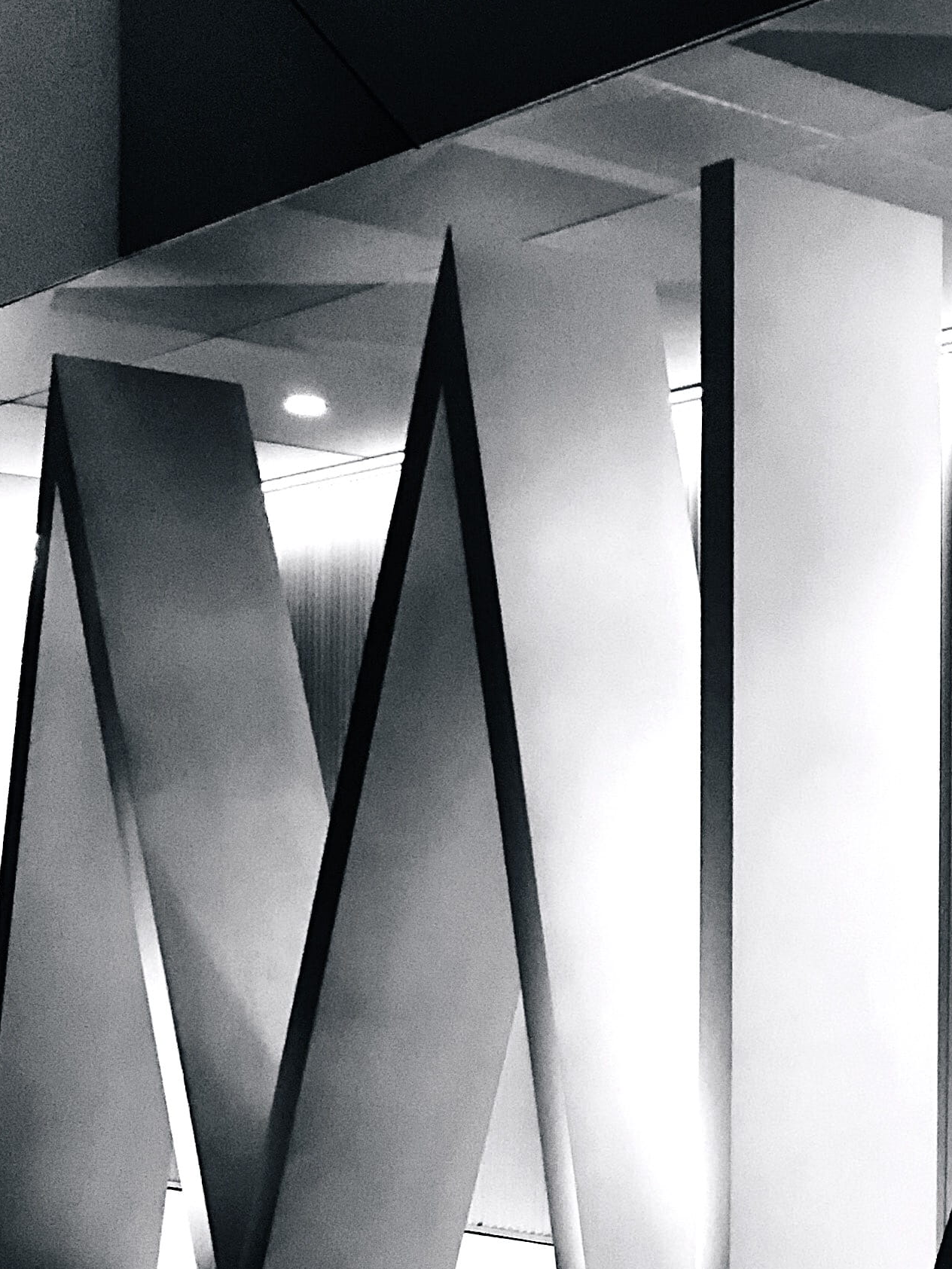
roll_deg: -0.1
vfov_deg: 28.6
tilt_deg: +0.3
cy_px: 936
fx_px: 2457
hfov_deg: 21.0
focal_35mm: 67
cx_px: 1003
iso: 320
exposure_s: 1/40
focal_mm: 4
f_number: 1.8
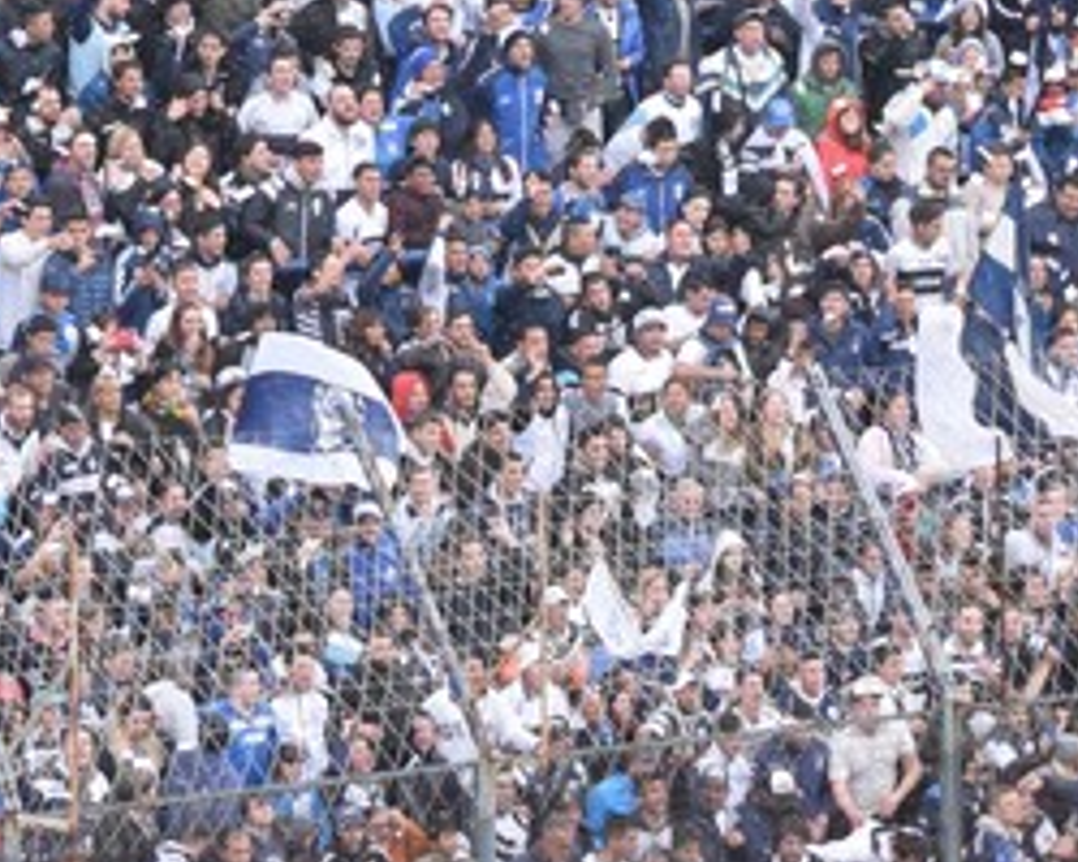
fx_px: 13272
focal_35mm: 416
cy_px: 4
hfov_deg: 4.6
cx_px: 845
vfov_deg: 3.7
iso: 3200
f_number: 5.6
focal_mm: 82
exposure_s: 1/1000
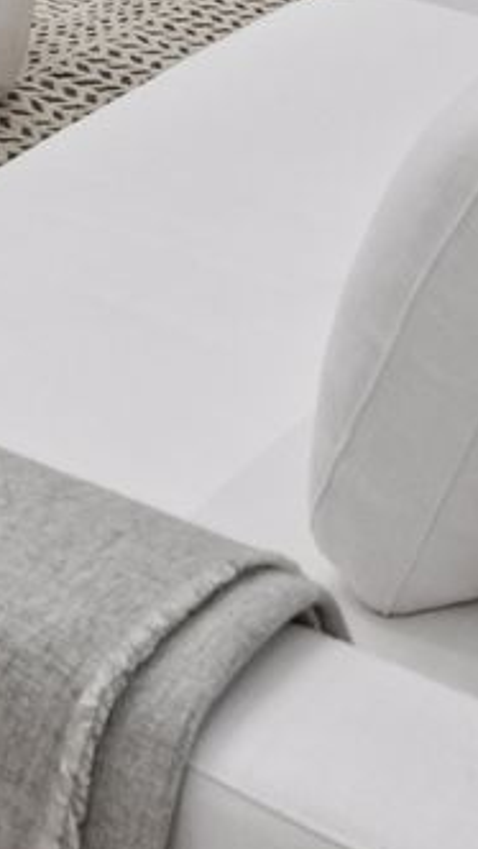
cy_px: -708
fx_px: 2183
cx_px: -74
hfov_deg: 12.2
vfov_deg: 17.5
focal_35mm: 97
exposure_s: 1/60
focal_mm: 16
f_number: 9
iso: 1600
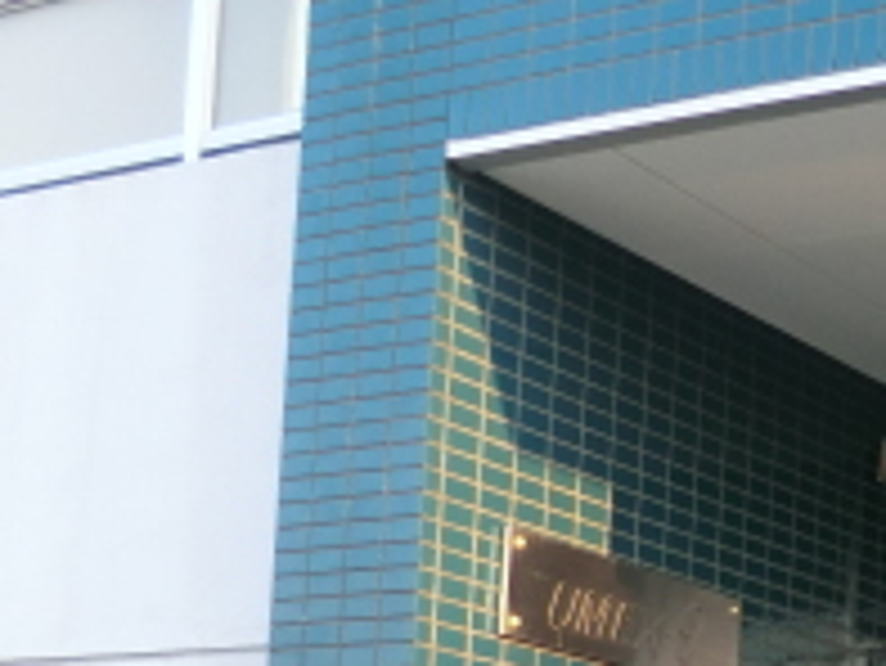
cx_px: 1237
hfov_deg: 21.8
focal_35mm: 78
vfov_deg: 17.5
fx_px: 1998
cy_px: 904
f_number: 3.2
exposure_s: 1/60
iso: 80
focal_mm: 4.3
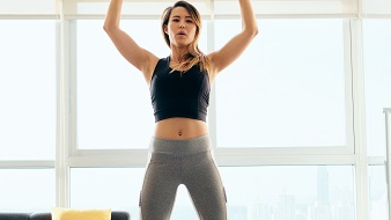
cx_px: 167
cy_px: 162
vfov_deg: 18.4
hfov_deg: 32.3
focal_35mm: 65
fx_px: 674
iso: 500
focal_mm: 23
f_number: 2.8
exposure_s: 1/320
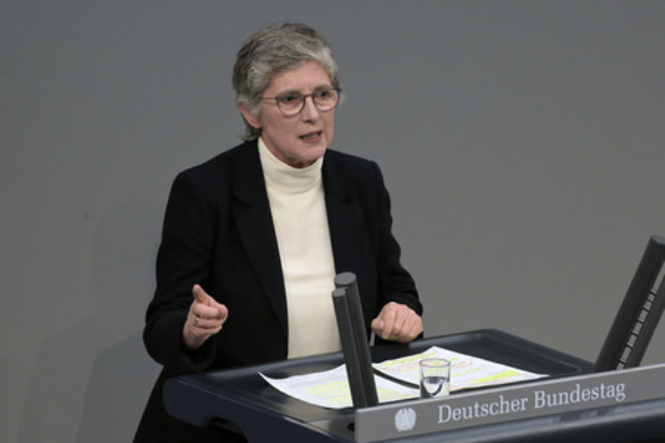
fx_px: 7383
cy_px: 222
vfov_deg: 3.4
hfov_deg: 5.2
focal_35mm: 400
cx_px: 332
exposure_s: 1/320
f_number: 5.6
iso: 10000
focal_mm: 400
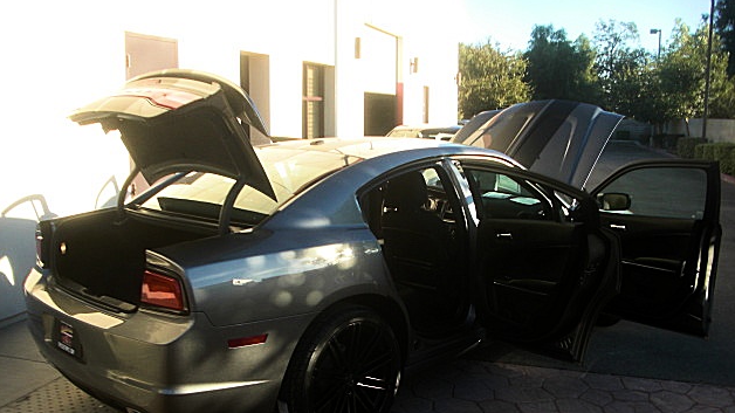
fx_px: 779
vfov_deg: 29.5
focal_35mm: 40
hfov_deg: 50.5
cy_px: 267
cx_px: 372
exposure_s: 1/250
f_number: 2.8
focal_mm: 6.3
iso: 50
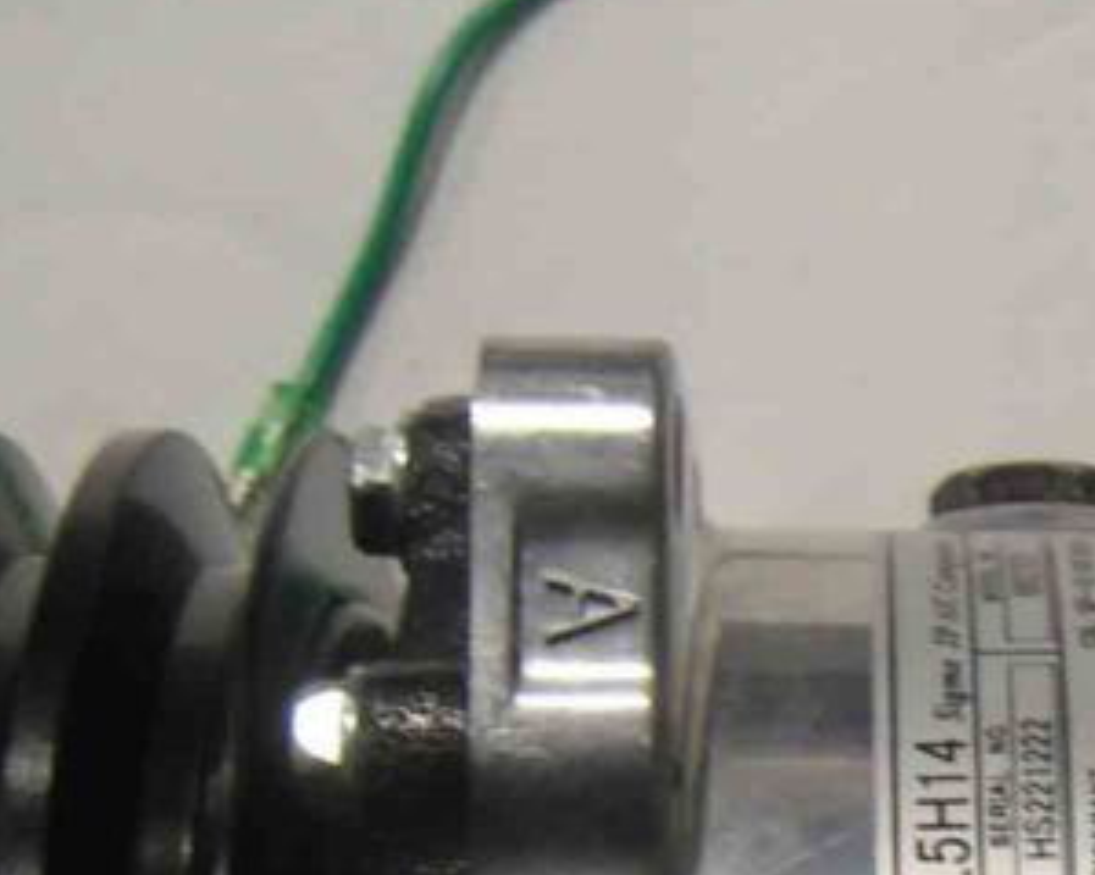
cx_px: 1044
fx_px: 4114
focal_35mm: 127
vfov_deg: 11.9
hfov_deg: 14.9
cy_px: 1003
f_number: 2.8
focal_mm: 6
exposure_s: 1/30
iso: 100
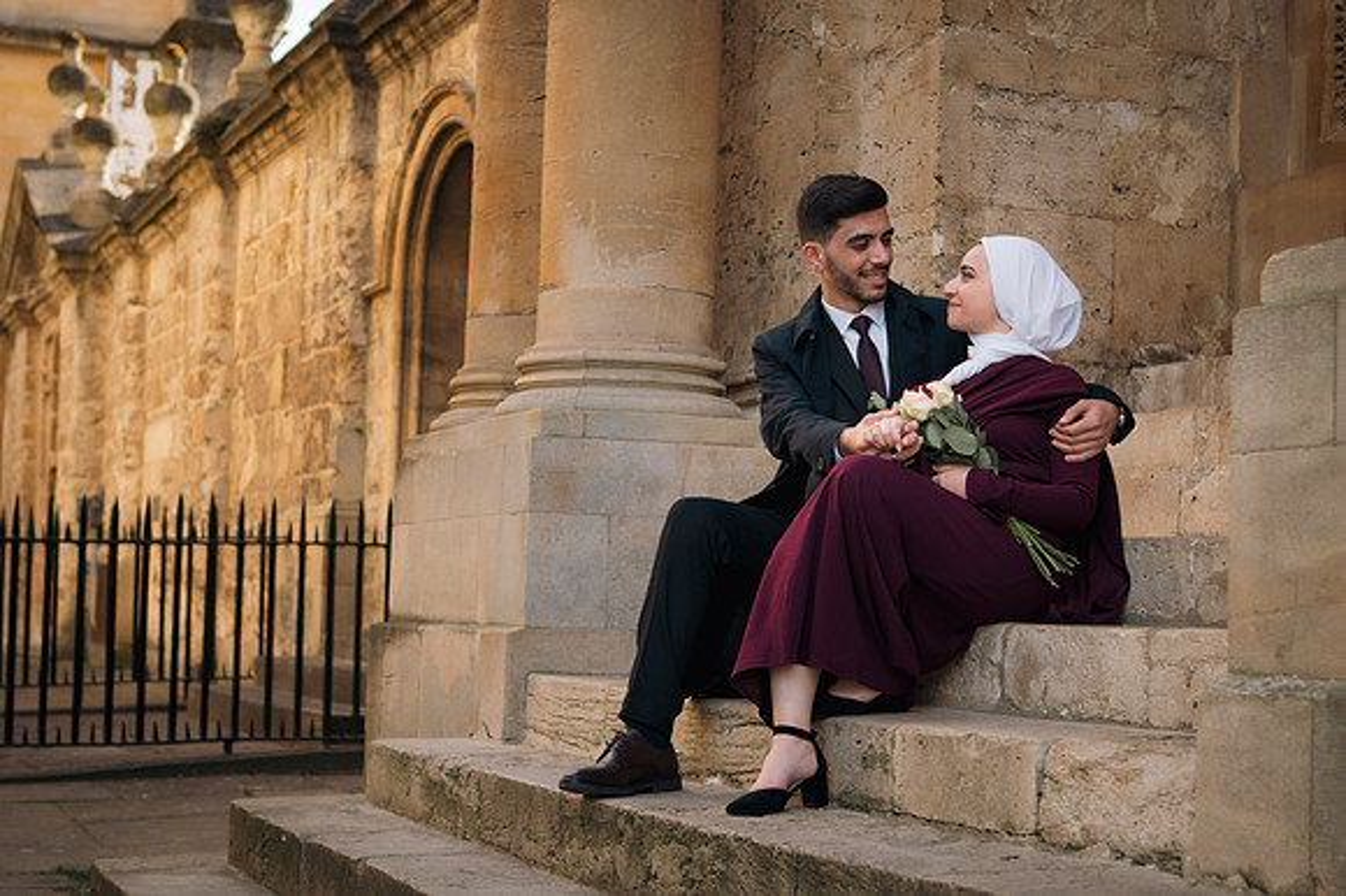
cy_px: 448
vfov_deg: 22.6
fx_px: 2242
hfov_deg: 33.4
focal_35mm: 60
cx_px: 673
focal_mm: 40
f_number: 2.8
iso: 200
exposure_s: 1/640
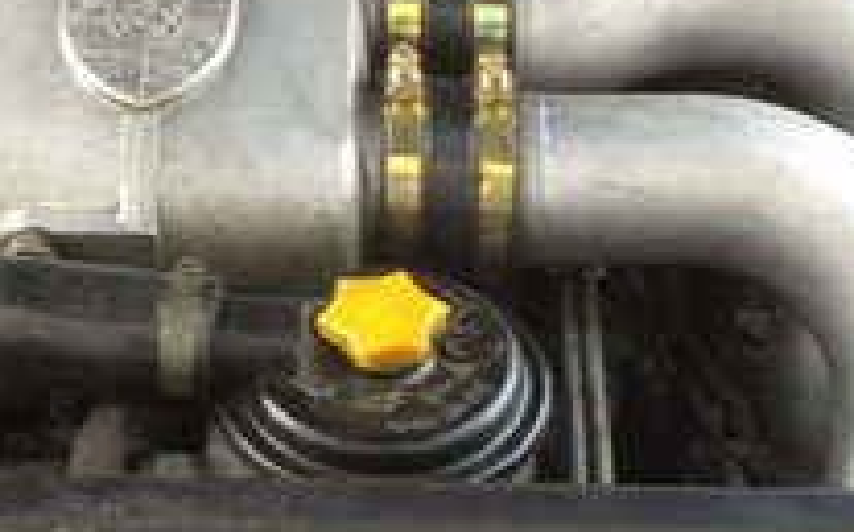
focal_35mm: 118
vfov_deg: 11.1
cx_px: 116
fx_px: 2744
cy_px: 268
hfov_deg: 17.5
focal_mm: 4.12
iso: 40
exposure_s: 1/60
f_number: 2.2
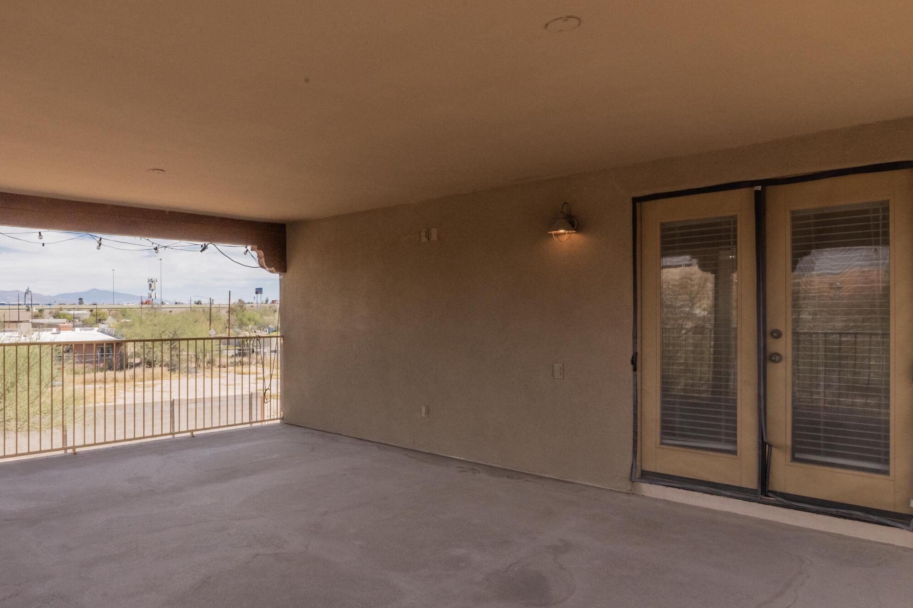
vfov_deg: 53.1
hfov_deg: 71.9
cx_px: 317
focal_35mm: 24
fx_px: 608
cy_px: 316
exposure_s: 1/250
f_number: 22
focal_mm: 16
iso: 800
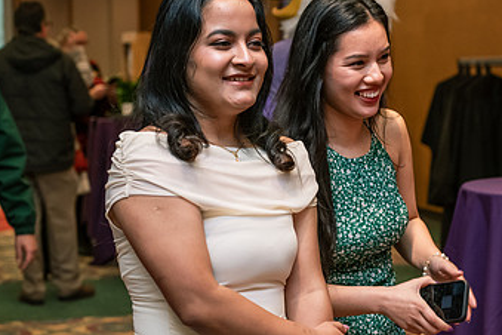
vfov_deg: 14.6
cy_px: 164
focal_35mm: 94
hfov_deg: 21.7
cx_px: 280
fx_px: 1311
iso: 1600
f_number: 3.5
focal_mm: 55
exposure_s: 1/160
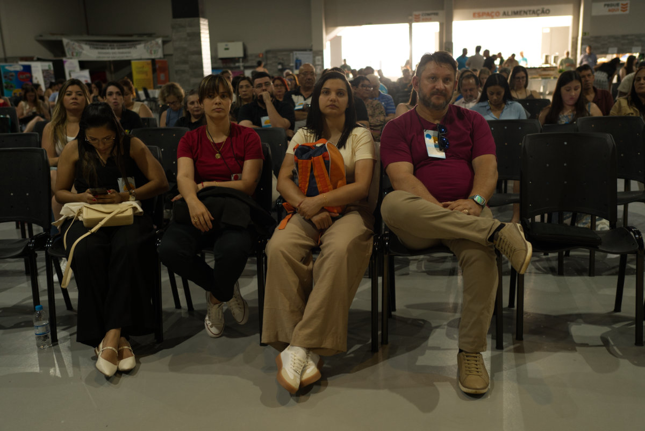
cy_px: 216
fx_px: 627
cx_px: 322
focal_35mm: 35
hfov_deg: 54.4
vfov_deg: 37.9
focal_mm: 35
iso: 1250
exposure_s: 1/80
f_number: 2.8
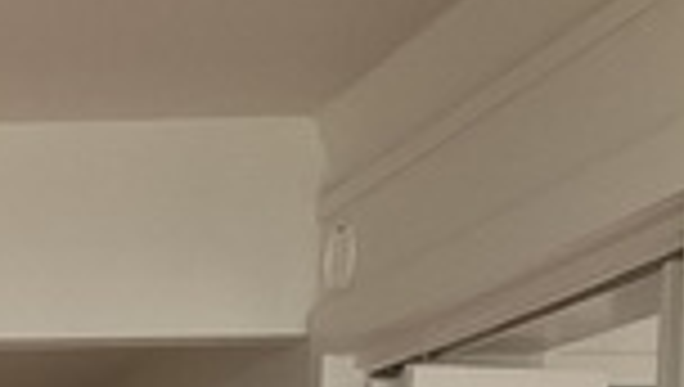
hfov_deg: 14.0
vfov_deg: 8.5
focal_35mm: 133
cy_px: 864
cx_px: -603
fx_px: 2416
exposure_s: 1/120
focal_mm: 3
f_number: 1.8
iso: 40
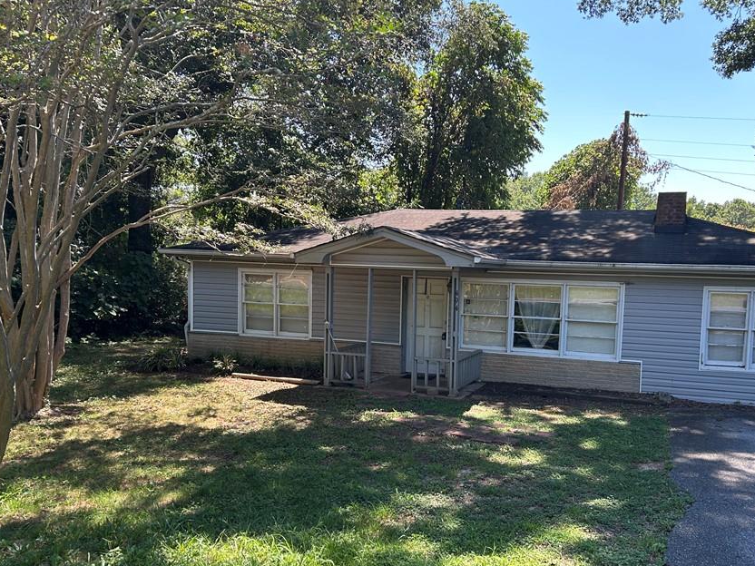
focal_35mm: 32
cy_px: 319
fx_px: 698
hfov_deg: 56.3
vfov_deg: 44.1
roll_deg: -2.5
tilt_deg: -4.6
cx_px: 456
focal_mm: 5.7
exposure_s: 1/555
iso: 50
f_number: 1.5
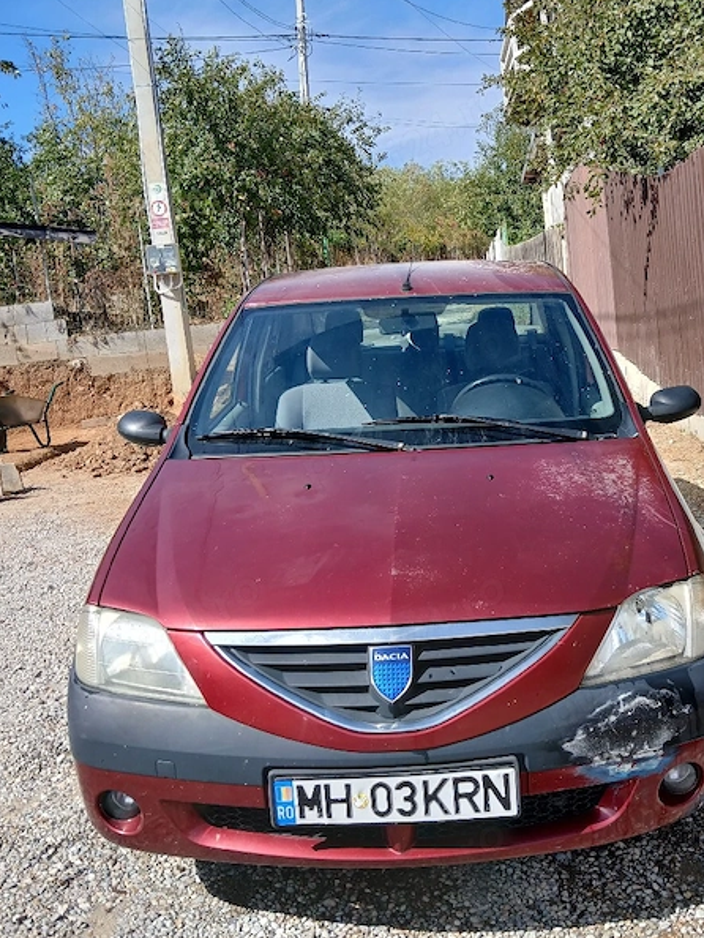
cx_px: 466
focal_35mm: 35
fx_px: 948
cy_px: 444
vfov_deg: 52.6
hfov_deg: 40.3
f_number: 1.8
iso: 20
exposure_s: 1/476
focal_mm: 3.98
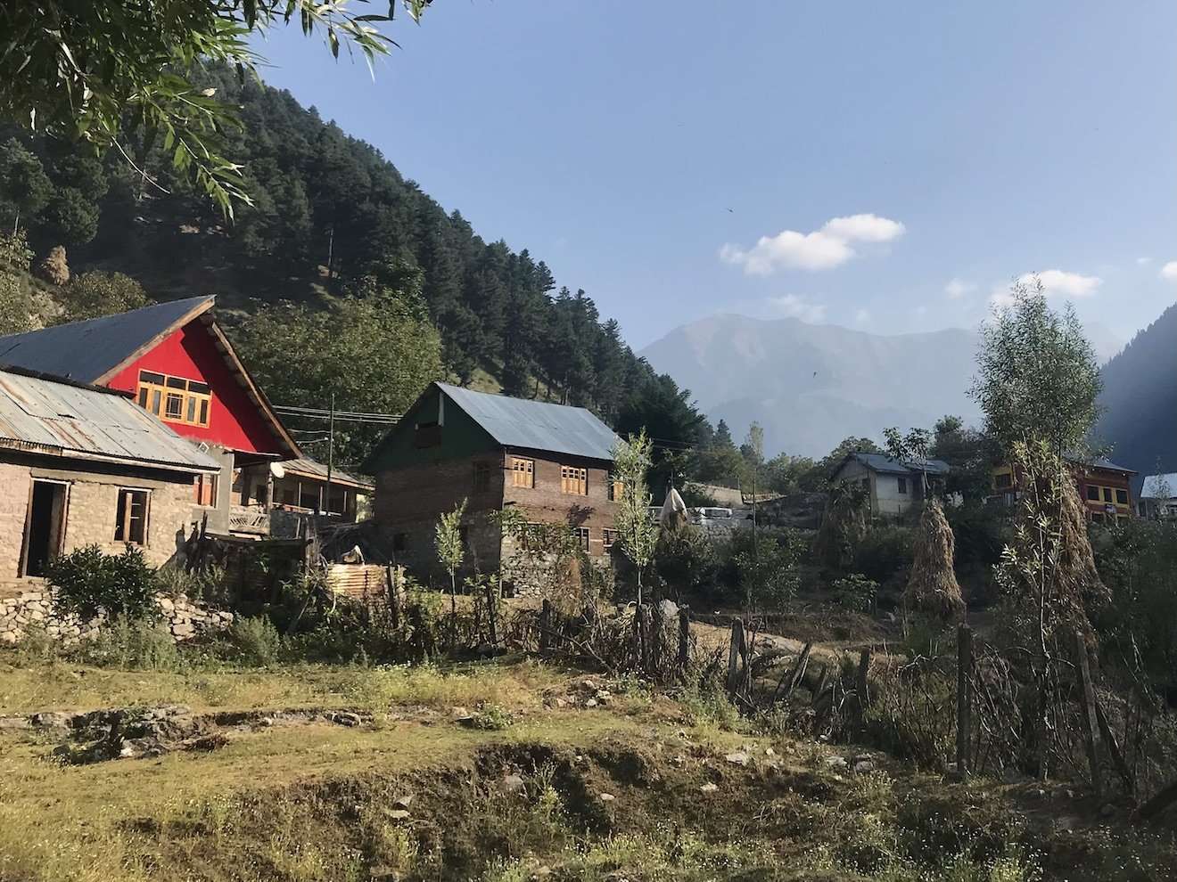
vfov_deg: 49.7
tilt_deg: +17.1
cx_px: 588
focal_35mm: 28
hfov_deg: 63.4
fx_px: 952
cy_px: 441
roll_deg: +2.1
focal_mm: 3.99
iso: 20
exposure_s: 1/2591
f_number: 1.8
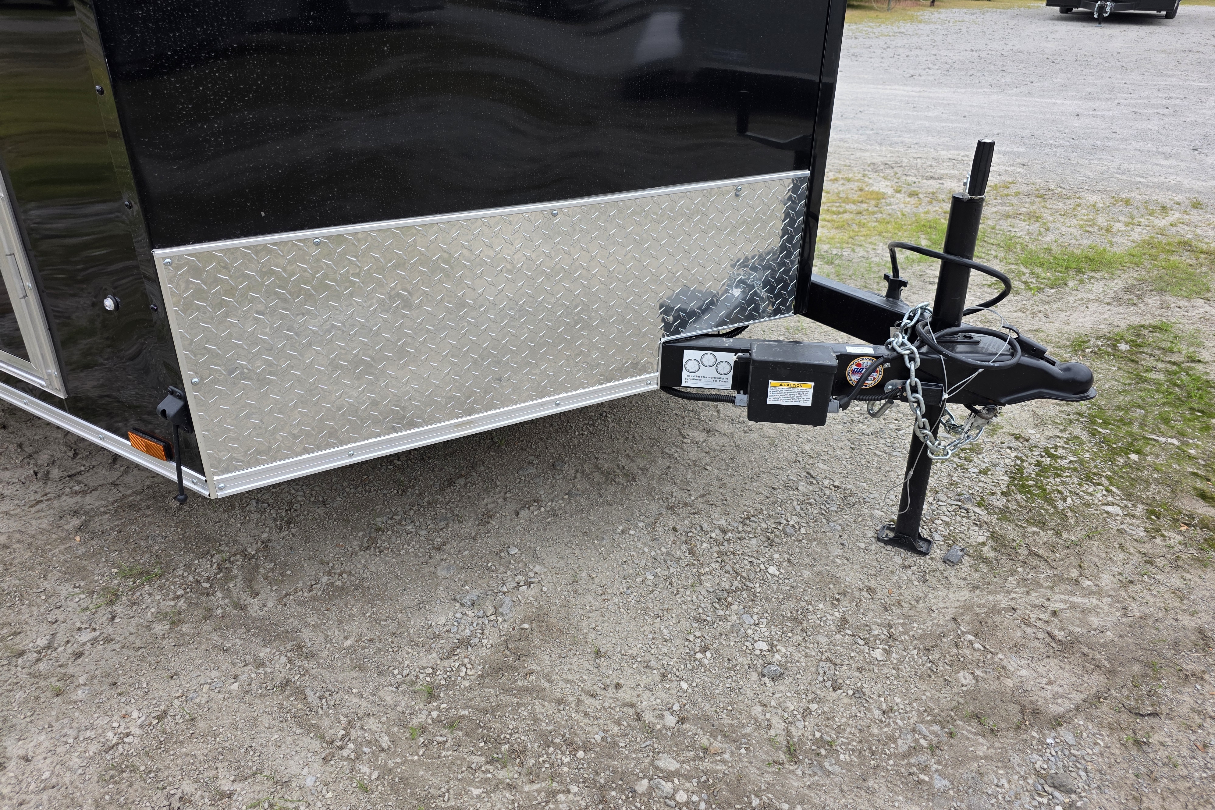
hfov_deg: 73.7
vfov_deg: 53.1
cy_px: 383
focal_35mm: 24
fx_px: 810
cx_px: 609
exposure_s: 1/2116
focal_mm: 6.3
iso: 80
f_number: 1.7
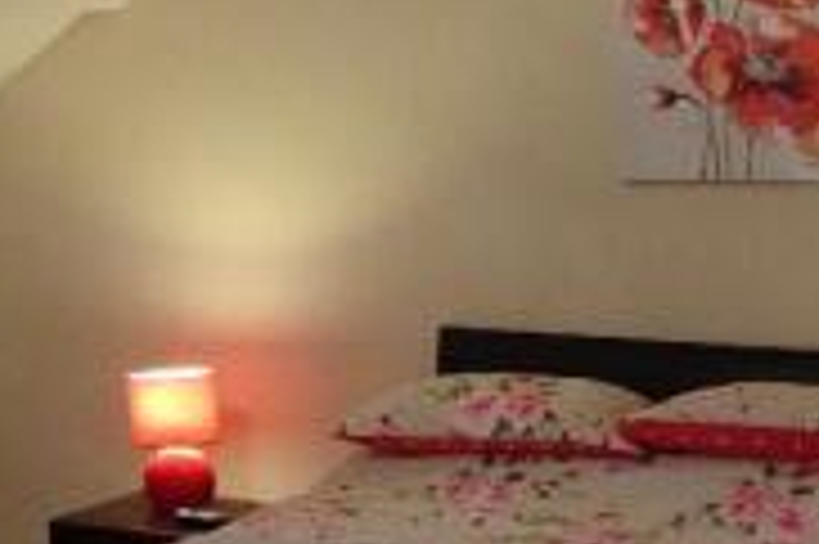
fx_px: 1818
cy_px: 173
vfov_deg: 17.0
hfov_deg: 25.4
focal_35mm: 80
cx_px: 362
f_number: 3.5
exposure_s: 1/30
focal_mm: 4.1
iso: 640
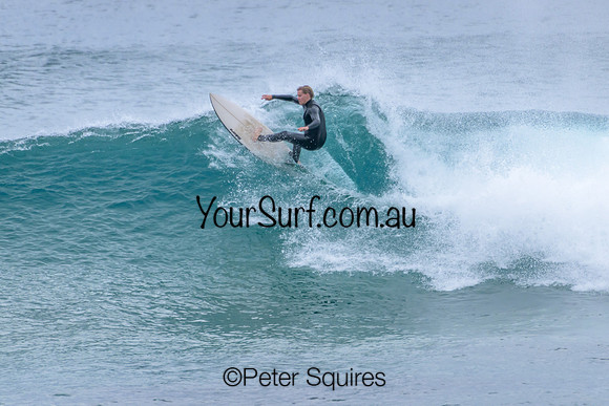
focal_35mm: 900
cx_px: 304
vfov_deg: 1.5
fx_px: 15228
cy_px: 203
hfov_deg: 2.3
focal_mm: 900
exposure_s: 1/2000
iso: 2200
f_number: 11
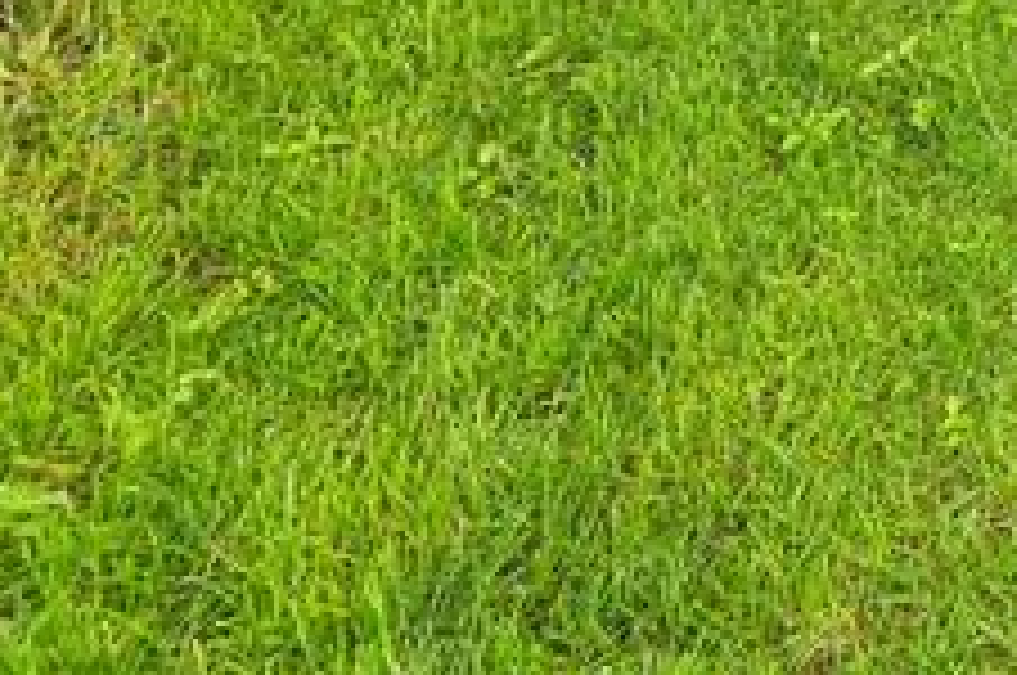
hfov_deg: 19.0
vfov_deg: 14.9
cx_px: 2007
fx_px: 1918
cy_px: -810
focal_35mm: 68
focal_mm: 10
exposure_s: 1/60
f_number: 8
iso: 100
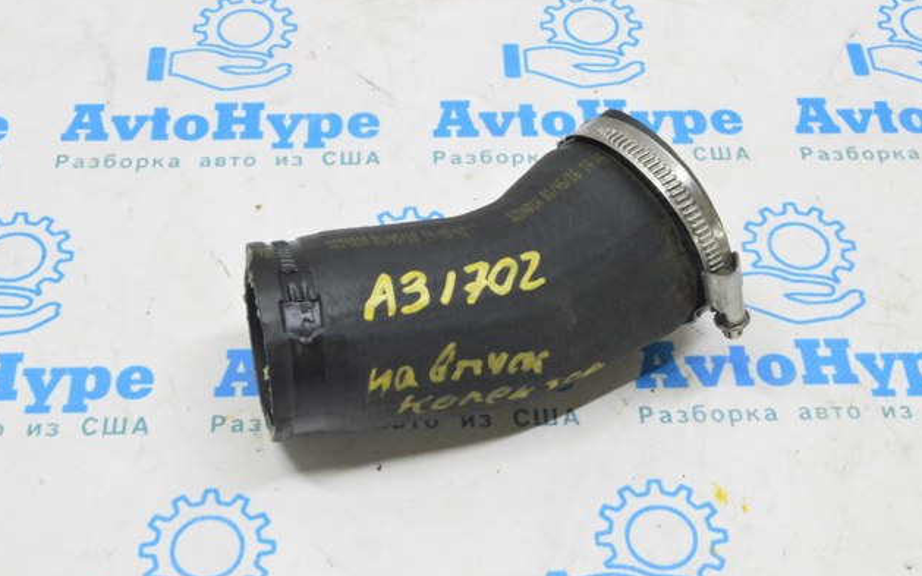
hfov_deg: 34.5
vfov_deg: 22.0
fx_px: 1482
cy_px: 292
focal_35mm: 59
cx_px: 462
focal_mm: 38
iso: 6400
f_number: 20
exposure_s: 1/15
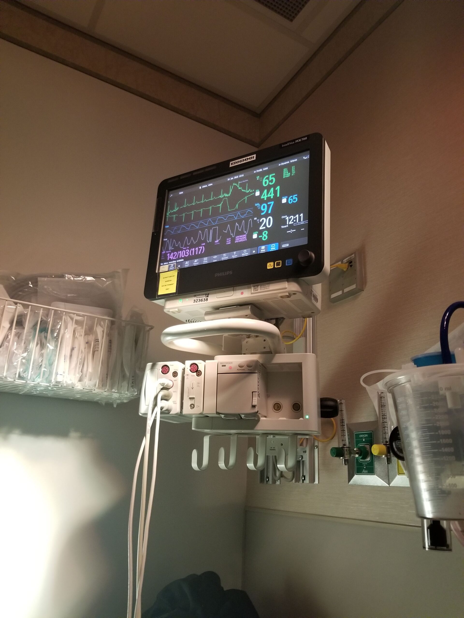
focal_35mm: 26
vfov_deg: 67.3
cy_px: 309
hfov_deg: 53.1
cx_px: 232
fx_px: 465
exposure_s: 1/30
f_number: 1.7
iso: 250
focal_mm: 4.25
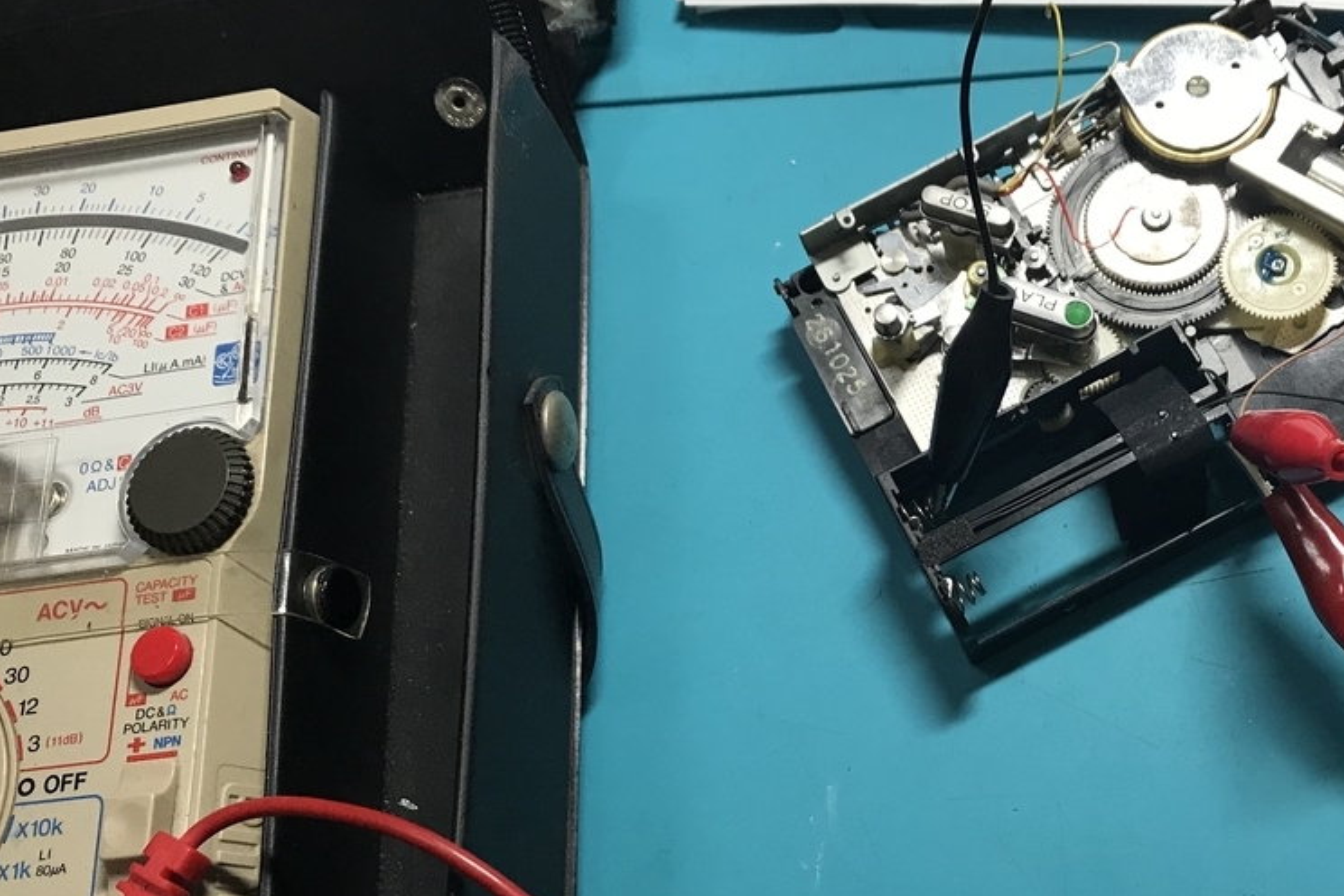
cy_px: 529
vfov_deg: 28.6
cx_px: 983
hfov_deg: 40.9
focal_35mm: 47
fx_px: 1755
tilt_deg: -68.5
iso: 25
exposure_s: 1/40
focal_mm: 3.99
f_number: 1.8
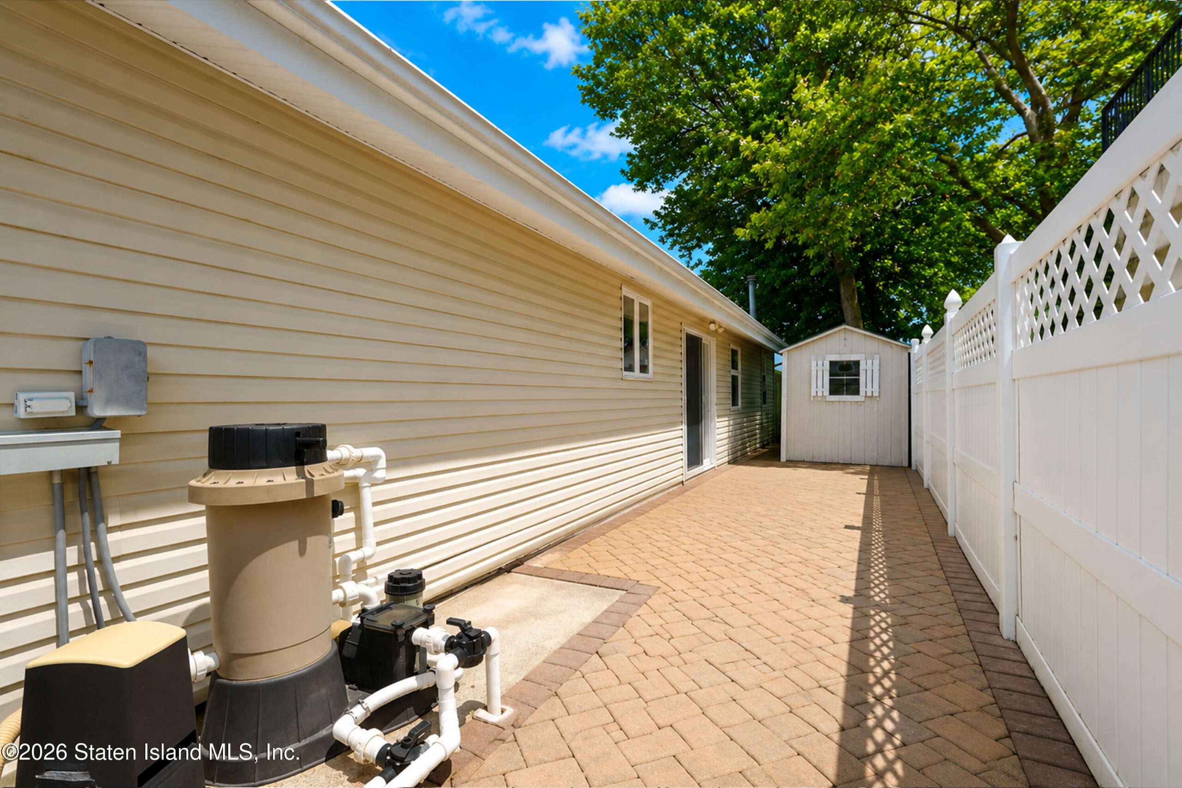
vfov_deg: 72.1
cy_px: 394
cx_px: 591
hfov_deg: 95.0
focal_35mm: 16
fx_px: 542
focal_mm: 16.5
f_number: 8
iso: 64
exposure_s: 1/125
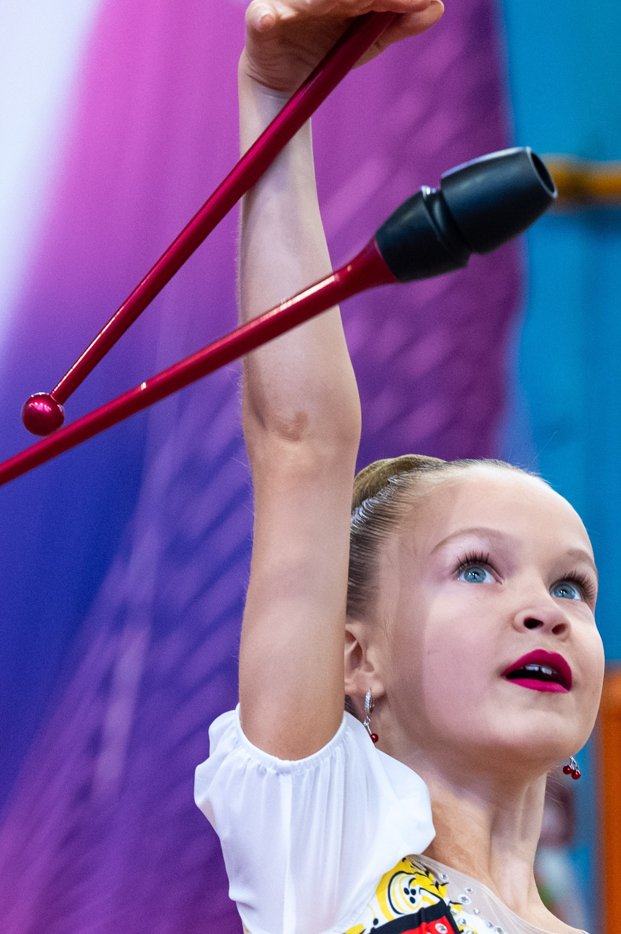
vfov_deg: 8.4
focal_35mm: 244
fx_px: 6322
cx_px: 401
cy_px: 591
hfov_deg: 5.6
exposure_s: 1/800
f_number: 3.5
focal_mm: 85
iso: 4000
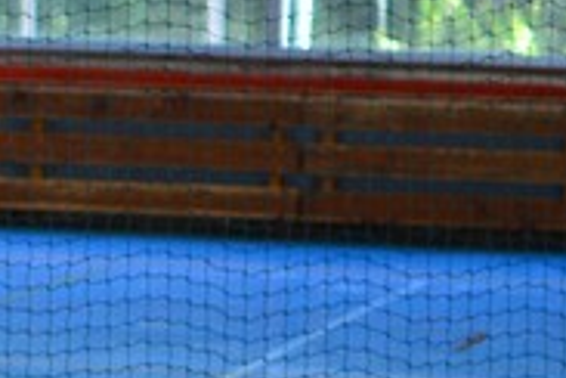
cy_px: 627
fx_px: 4619
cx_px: -801
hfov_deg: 6.6
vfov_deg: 4.6
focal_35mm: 294
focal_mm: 35
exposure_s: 1/320
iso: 220
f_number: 1.8
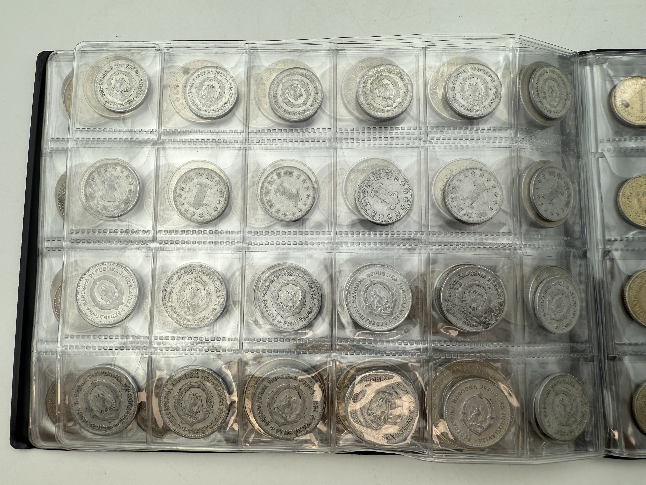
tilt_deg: -84.2
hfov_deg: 71.6
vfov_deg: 56.8
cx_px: 323
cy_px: 242
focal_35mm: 24
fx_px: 448
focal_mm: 2.22
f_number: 2.2
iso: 40
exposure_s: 1/311
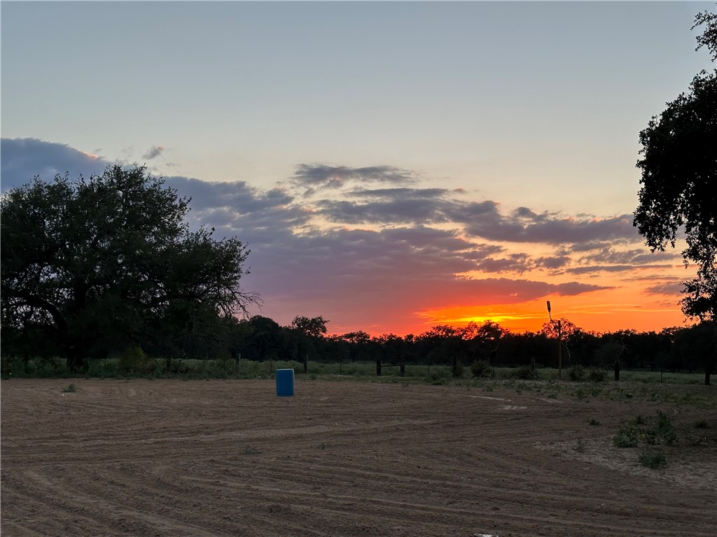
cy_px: 268
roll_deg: -1.8
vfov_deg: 30.3
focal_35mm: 48
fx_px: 994
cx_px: 358
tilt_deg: +3.5
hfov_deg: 39.7
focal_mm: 6.86
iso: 64
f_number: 1.78
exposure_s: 1/437
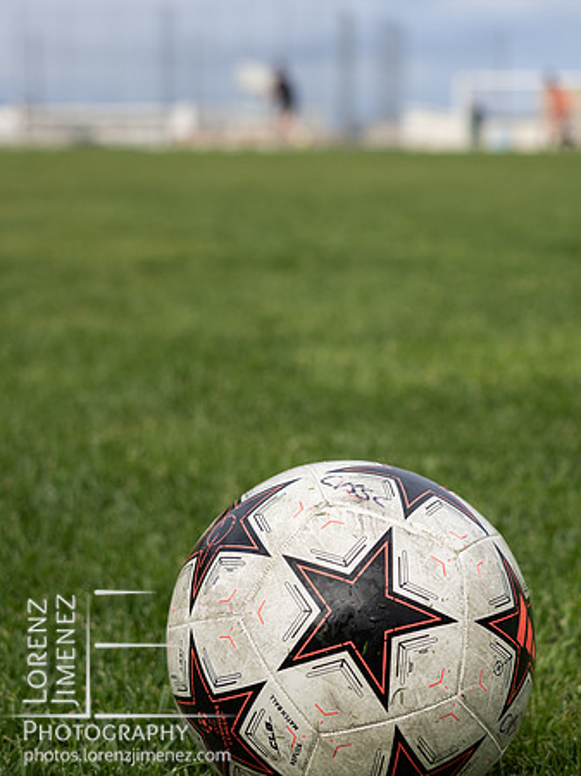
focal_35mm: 80
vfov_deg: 24.4
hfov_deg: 18.4
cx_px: 290
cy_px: 388
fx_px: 1792
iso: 250
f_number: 2.8
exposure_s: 1/1250
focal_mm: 40
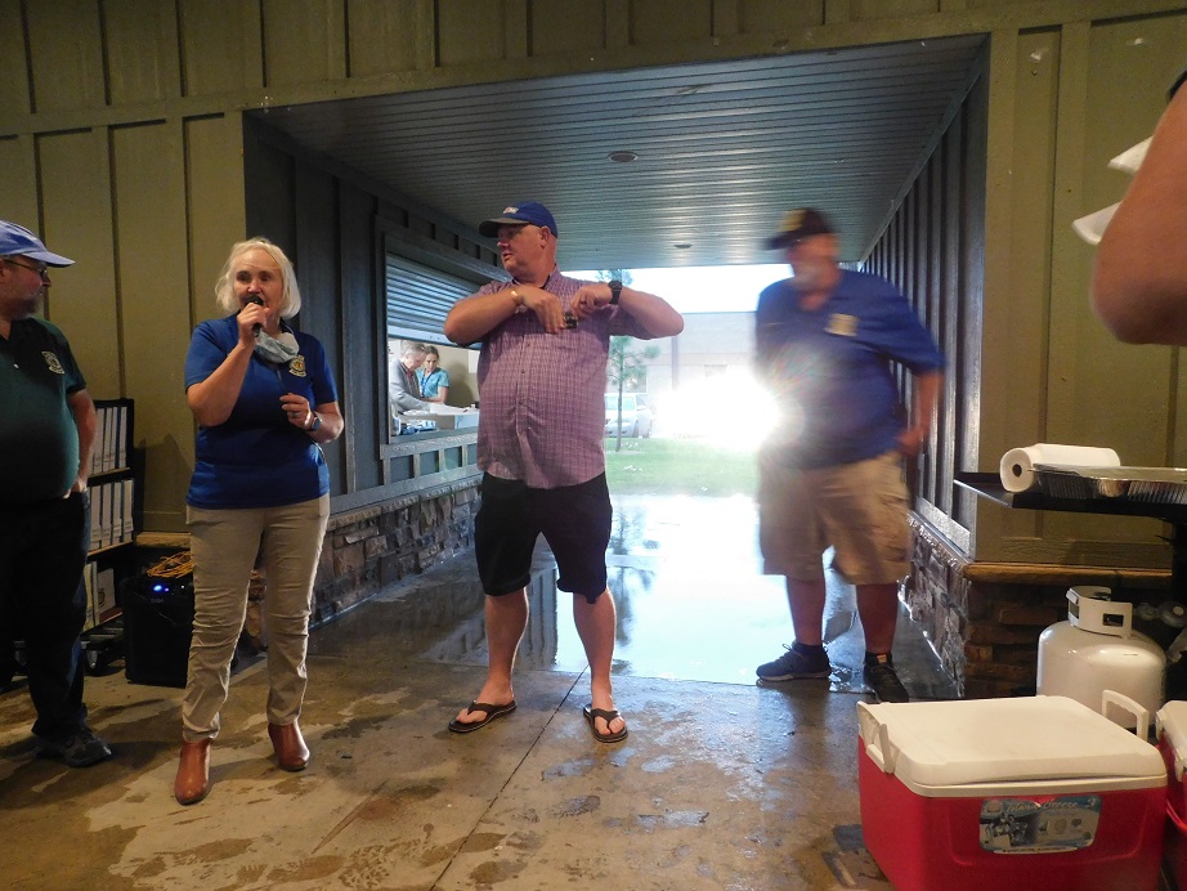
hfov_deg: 73.9
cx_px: 594
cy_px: 446
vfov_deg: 58.9
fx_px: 789
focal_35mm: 23
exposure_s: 1/8
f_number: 3
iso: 400
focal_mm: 4
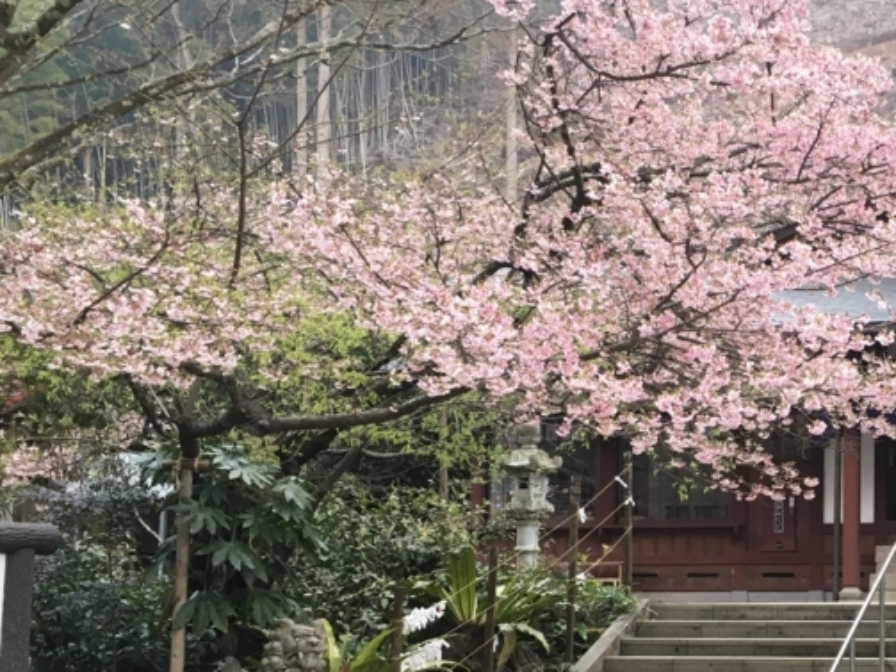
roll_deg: -0.6
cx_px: 857
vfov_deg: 24.6
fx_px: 1527
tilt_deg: +6.0
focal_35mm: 59
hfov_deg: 30.8
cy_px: 472
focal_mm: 4.15
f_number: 2.2
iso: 25
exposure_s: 1/30
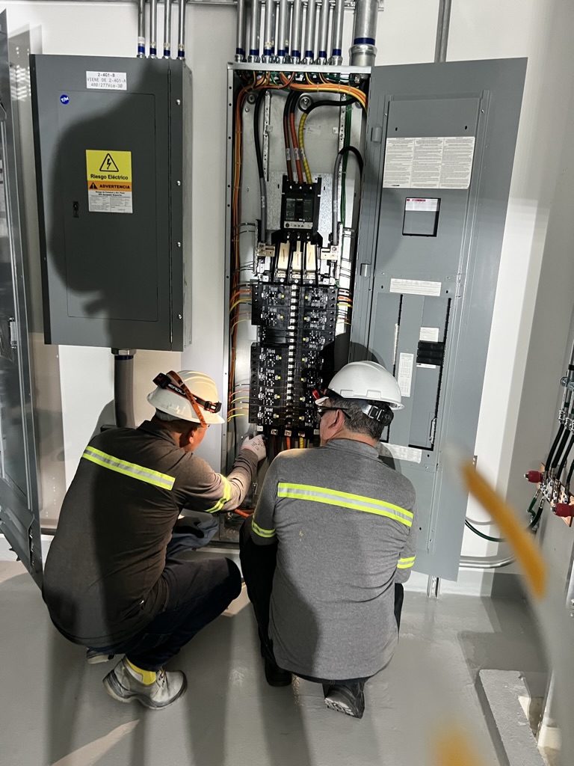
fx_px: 575
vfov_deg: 67.3
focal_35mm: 26
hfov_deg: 53.1
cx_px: 287
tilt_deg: -12.4
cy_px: 383
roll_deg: -3.6
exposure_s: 1/41
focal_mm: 5.7
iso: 250
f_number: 1.5
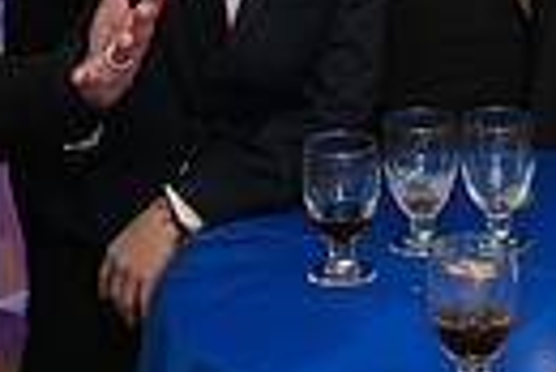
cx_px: 449
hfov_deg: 14.2
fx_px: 2211
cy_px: -293
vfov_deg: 9.2
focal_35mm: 143
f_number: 3.2
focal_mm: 32
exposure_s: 1/125
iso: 800
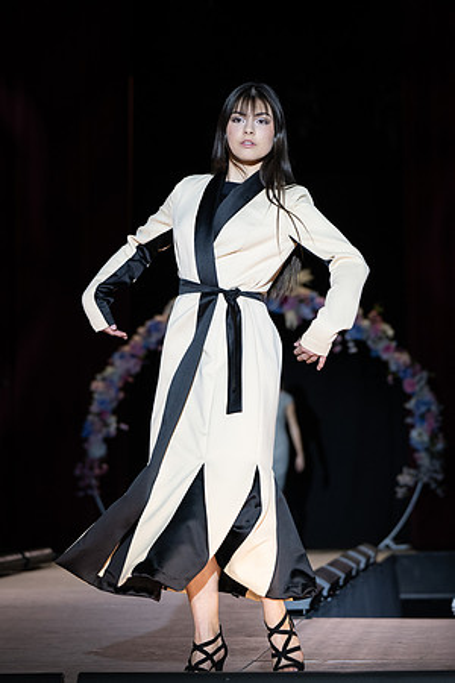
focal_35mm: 136
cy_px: 359
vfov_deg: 15.1
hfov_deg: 10.1
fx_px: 2571
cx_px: 228
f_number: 3.5
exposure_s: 1/640
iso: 800
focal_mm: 86
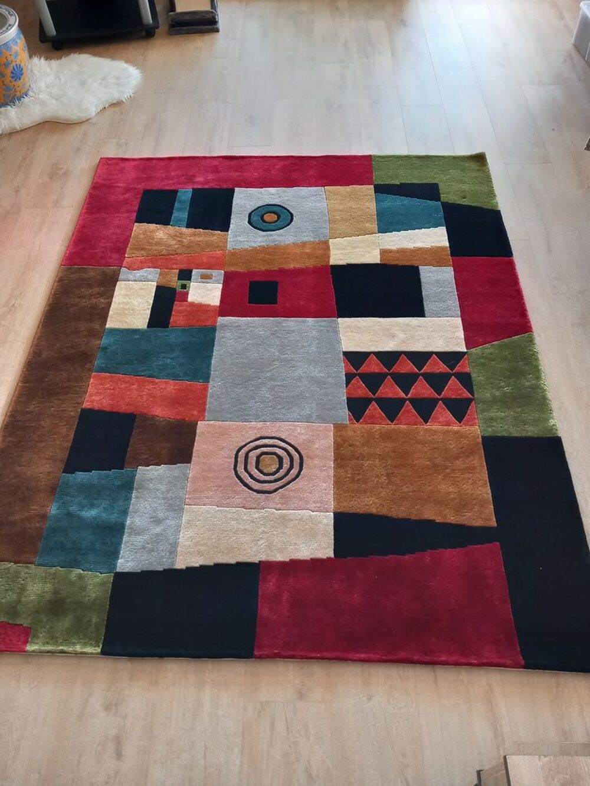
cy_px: 393
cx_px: 295
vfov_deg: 65.3
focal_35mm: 27
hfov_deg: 51.4
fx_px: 613
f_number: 1.8
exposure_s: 1/25
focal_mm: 4
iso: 200
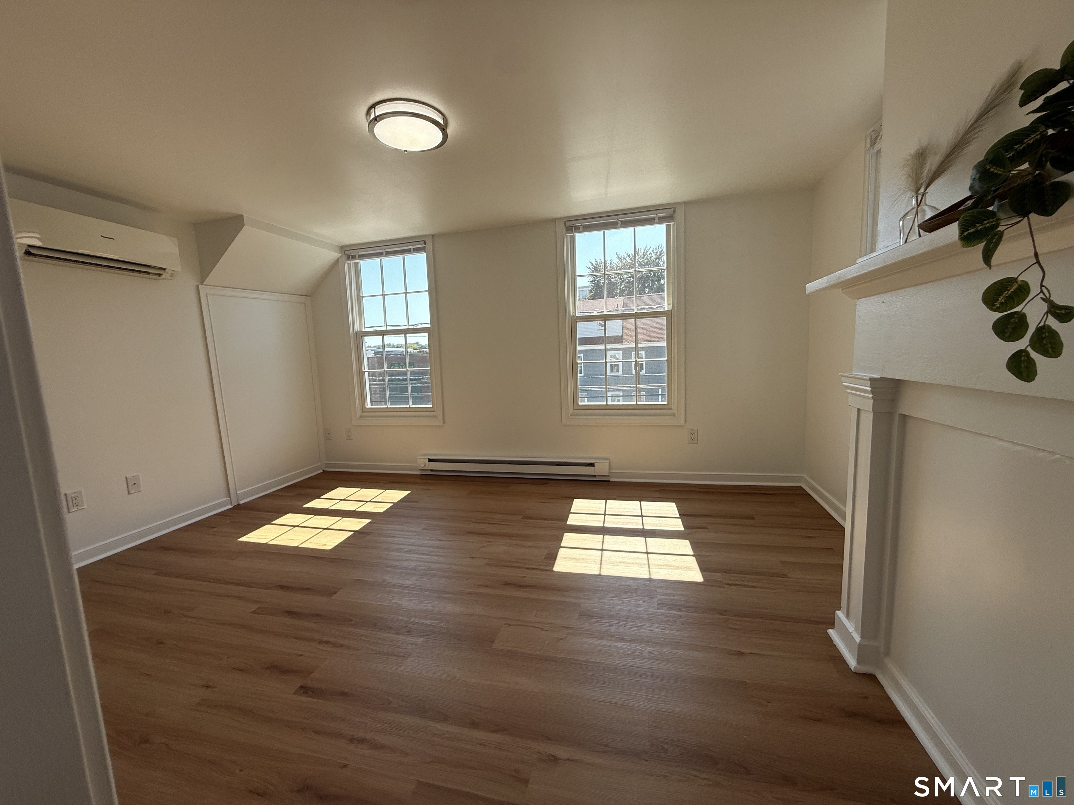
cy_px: 402
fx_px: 434
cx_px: 537
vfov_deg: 85.7
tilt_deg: -6.8
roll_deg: +1.6
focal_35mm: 14
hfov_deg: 102.1
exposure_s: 1/427
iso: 64
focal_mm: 2.22
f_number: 2.2
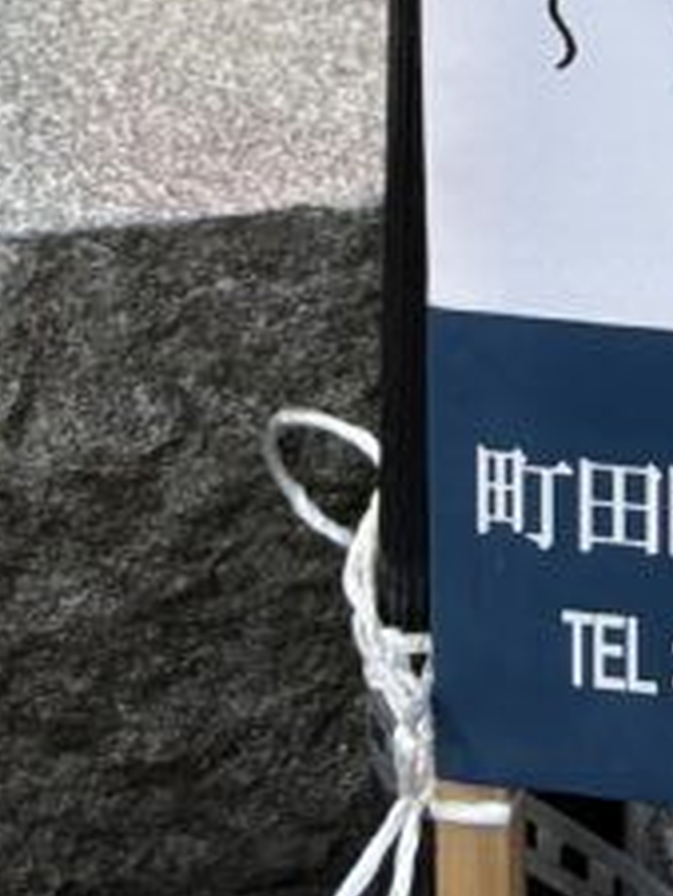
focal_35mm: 148
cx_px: 920
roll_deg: -3.0
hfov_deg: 9.8
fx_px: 3833
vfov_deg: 10.8
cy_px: -1430
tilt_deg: -9.6
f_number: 1.6
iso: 50
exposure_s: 1/629
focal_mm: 5.96
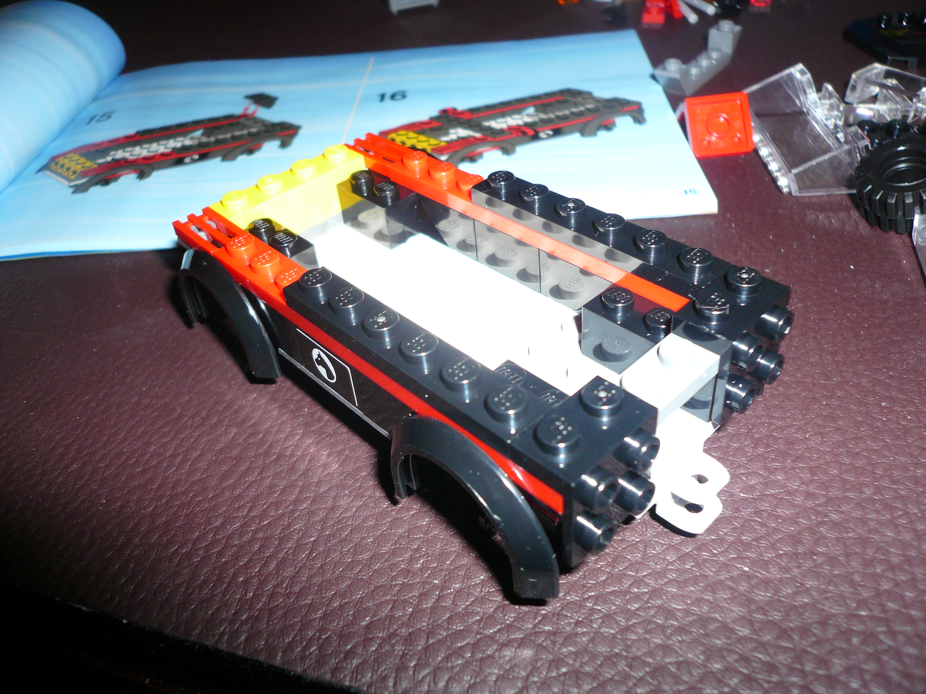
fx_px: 749
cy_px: 347
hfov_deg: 63.4
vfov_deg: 49.7
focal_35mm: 28
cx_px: 463
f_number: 2.8
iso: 100
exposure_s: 1/30
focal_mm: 4.6
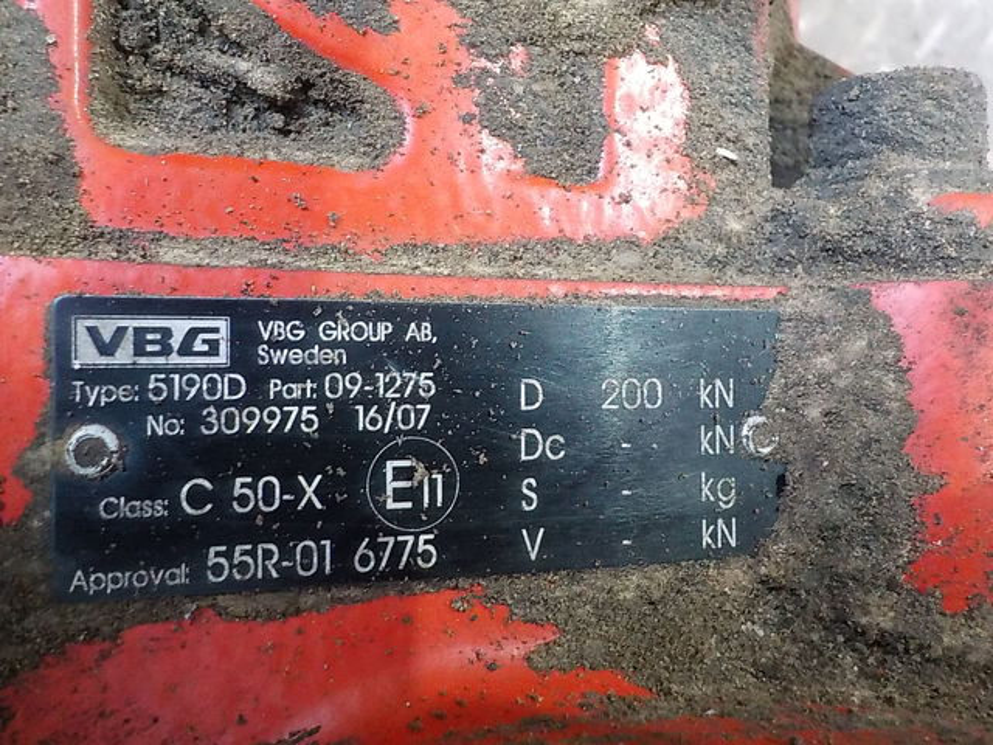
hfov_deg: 60.0
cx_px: 496
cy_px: 372
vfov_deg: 46.8
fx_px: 861
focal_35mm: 30
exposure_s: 1/20
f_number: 3.3
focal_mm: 4.1
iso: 800
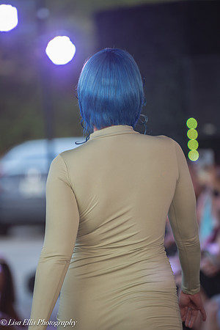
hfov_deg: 5.7
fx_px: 2200
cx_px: 110
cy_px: 165
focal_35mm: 240
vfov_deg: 8.6
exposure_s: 1/250
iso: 400
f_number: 4.5
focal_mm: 200
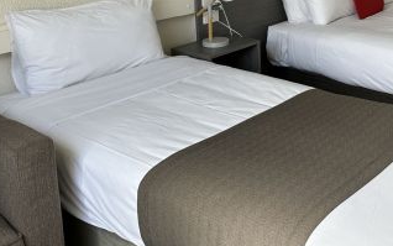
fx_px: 514
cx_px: 320
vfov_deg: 25.9
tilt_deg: -10.5
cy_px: 20
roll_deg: -0.3
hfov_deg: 40.0
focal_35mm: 48
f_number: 1.78
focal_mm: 6.86
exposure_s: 1/482
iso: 80
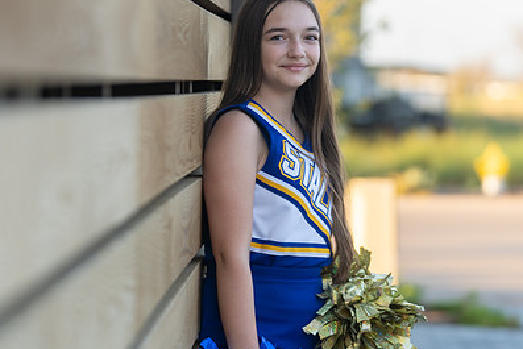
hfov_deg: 12.6
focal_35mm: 163
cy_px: 149
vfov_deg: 8.4
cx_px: 291
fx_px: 2369
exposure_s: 1/320
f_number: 2.8
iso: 200
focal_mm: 106
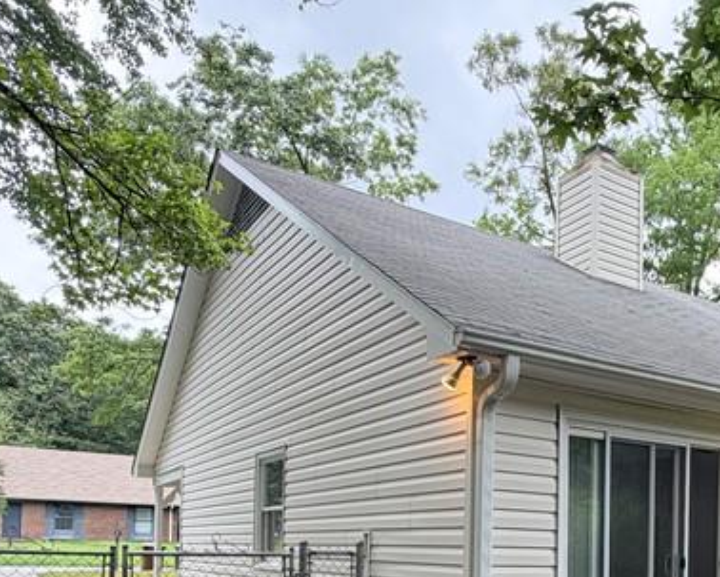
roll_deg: -0.5
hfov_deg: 46.4
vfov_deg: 36.9
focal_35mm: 37
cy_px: 547
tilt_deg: +0.9
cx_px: 579
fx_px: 789
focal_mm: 2.22
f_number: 2.2
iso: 50
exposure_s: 1/128
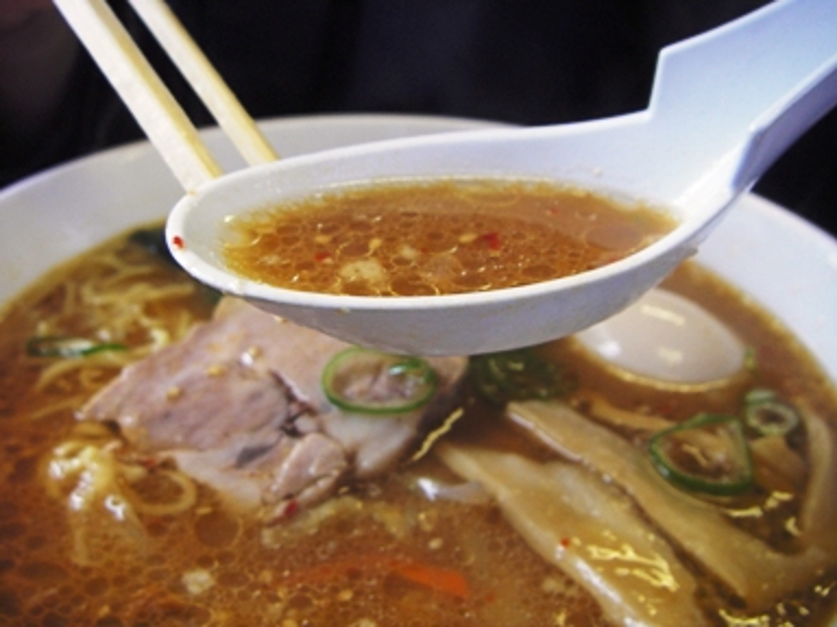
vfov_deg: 37.7
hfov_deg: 49.0
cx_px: 418
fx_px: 919
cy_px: 314
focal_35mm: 38
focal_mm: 6.3
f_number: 3.3
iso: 80
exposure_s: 1/30
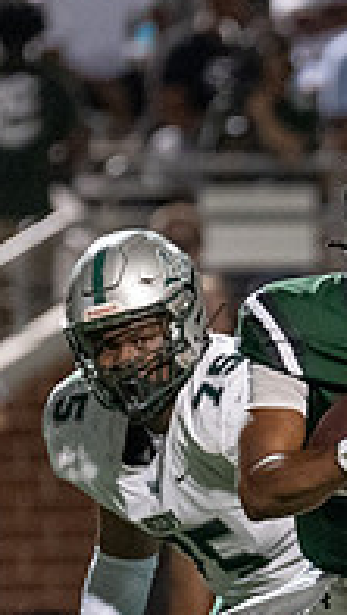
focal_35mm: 1020
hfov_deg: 1.2
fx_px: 16663
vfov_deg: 2.1
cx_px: 579
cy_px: 513
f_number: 2.8
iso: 4000
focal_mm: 200
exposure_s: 1/1000
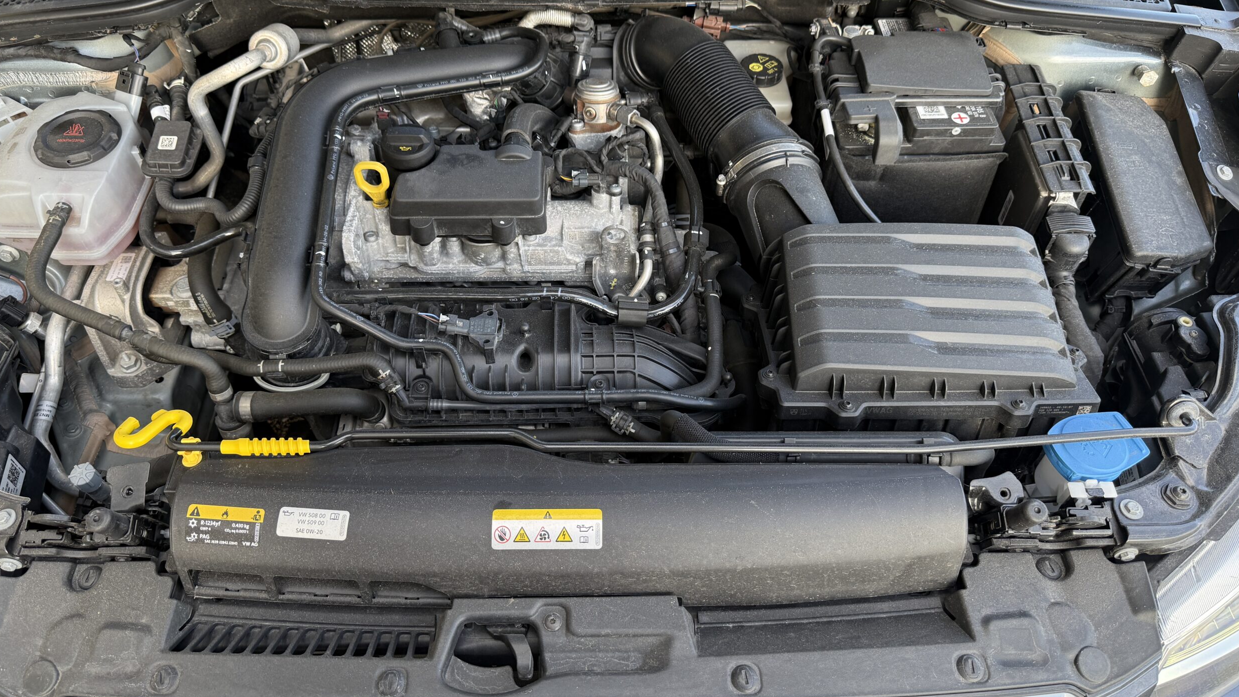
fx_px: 887
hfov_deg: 69.8
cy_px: 295
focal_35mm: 27
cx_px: 601
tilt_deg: -45.1
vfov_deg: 42.8
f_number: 1.78
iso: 100
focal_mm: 6.76
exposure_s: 1/226
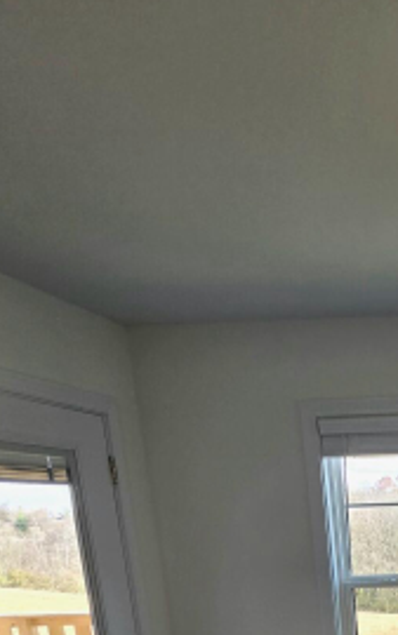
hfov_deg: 29.3
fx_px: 589
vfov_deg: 45.7
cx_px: 532
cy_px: 662
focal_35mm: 34
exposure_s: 1/120
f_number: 2.2
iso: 50
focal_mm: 2.2
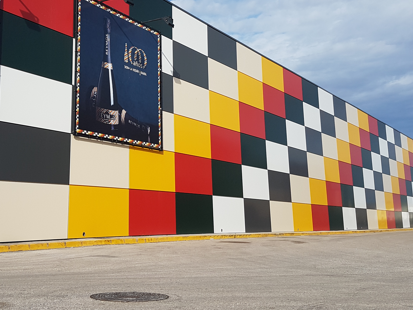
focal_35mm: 46
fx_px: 549
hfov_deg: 40.9
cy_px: 89
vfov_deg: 31.1
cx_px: 148
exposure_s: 1/2760
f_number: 1.7
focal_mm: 4.2
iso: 40
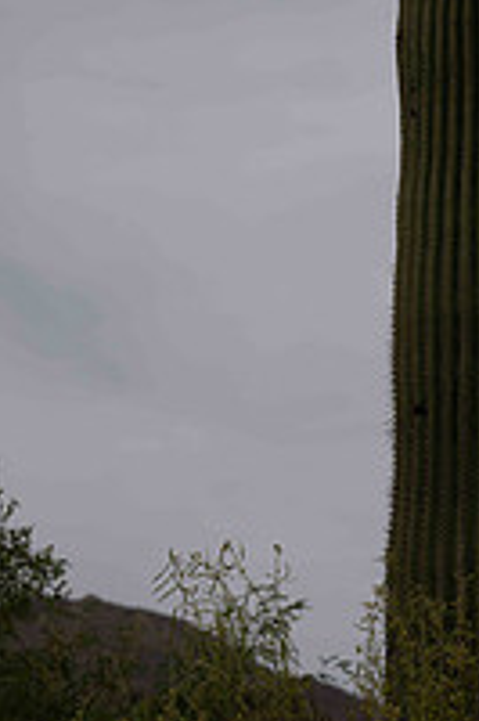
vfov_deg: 9.1
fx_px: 4498
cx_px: 537
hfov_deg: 6.1
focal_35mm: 225
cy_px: 29
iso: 160
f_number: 6.3
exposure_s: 1/2500
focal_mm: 100
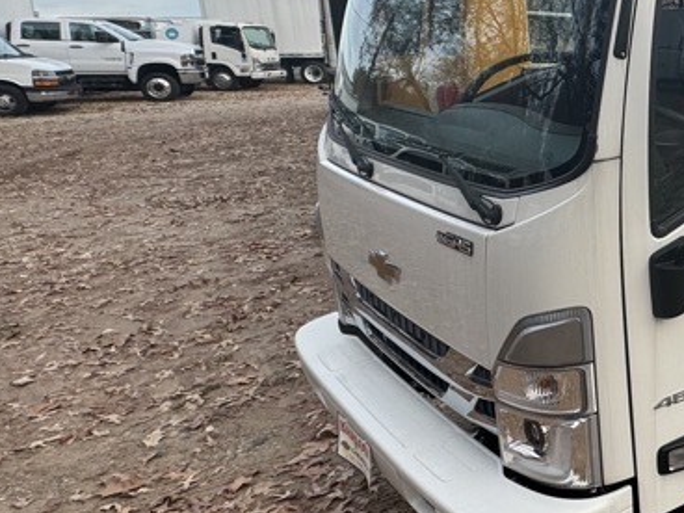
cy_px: 190
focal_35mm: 39
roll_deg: +3.5
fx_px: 771
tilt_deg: -12.6
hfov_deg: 37.7
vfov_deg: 36.6
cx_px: 796
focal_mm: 2.22
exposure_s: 1/99
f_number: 2.2
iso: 64
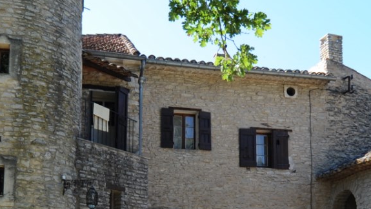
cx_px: 205
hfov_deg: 40.5
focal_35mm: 51
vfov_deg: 22.5
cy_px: 211
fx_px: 502
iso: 200
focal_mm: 14
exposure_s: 1/200
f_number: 7.1
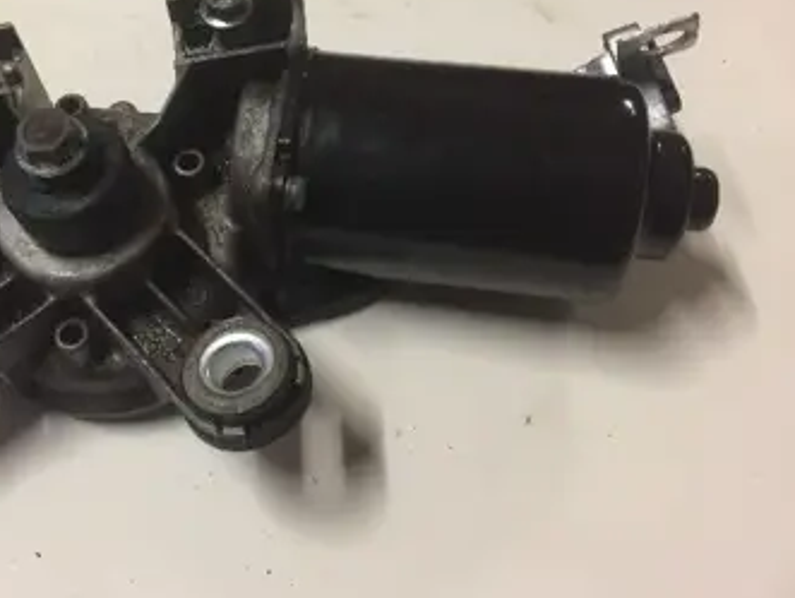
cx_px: 281
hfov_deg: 44.3
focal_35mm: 42
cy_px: 204
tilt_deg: -52.9
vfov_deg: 34.1
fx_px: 966
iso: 250
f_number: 2.2
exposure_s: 1/25
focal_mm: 4.15
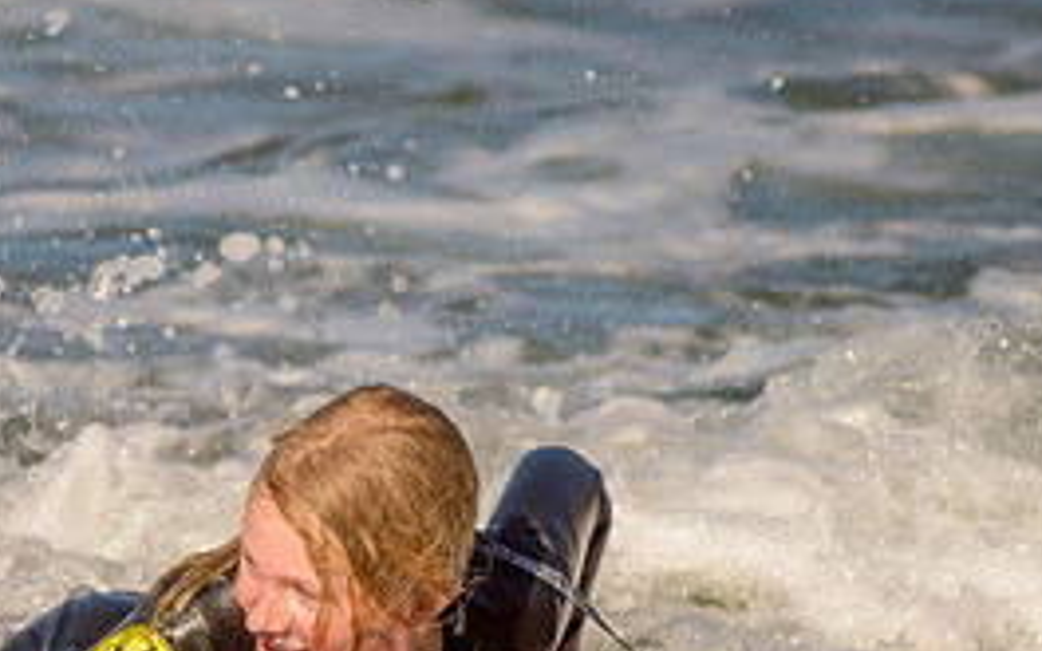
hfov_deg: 1.5
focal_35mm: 1373
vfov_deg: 1.0
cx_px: 218
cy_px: 440
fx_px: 38990
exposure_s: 1/2000
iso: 200
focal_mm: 500
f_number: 5.6
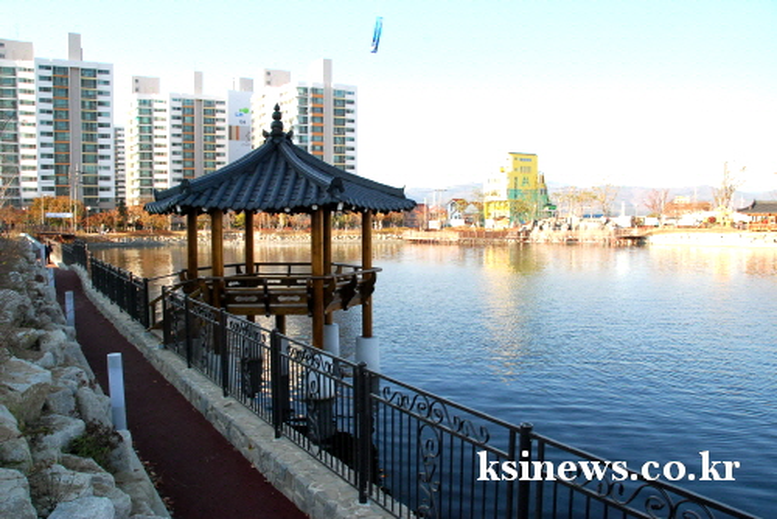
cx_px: 388
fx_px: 583
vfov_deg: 48.0
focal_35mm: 27
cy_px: 260
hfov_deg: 67.4
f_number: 10
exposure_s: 1/320
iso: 800
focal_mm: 18
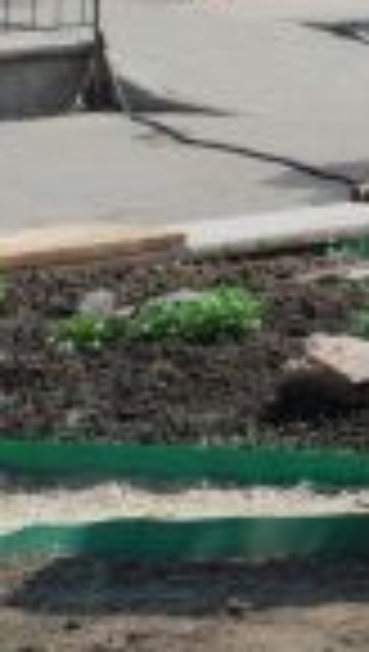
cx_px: 1300
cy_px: -162
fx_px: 3153
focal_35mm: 182
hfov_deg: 6.0
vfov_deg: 11.5
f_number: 8
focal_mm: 28
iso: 100
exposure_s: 1/250
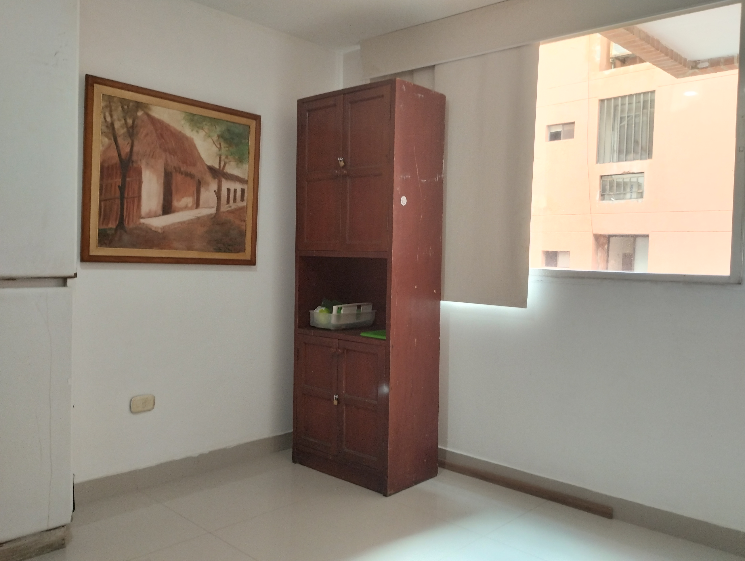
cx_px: 372
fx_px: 603
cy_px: 280
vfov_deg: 49.9
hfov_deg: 63.4
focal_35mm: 28
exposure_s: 1/24
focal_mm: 4.27
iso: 550
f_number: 1.8
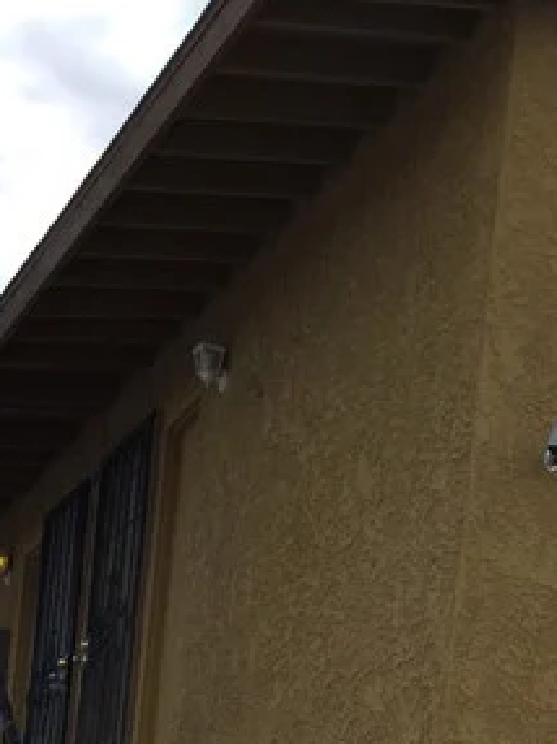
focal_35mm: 111
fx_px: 2385
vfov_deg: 15.9
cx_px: 476
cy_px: 1210
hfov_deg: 13.2
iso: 25
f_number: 2.4
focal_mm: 3.3
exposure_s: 1/926
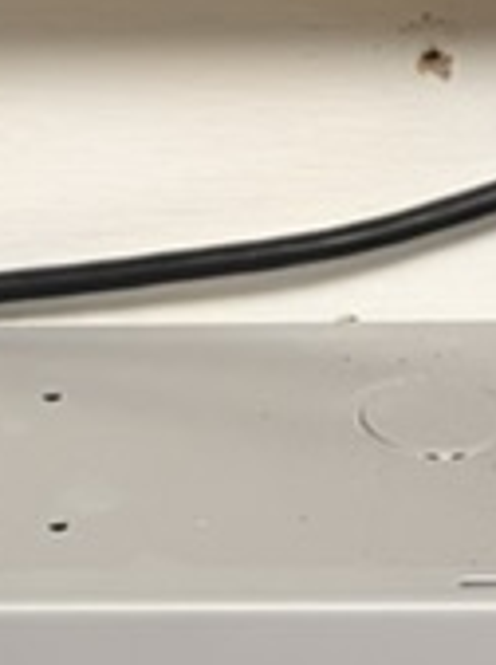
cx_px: 98
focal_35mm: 158
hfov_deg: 9.3
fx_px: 3030
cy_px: -1027
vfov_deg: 10.5
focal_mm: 5.96
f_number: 1.6
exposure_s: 1/60
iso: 160
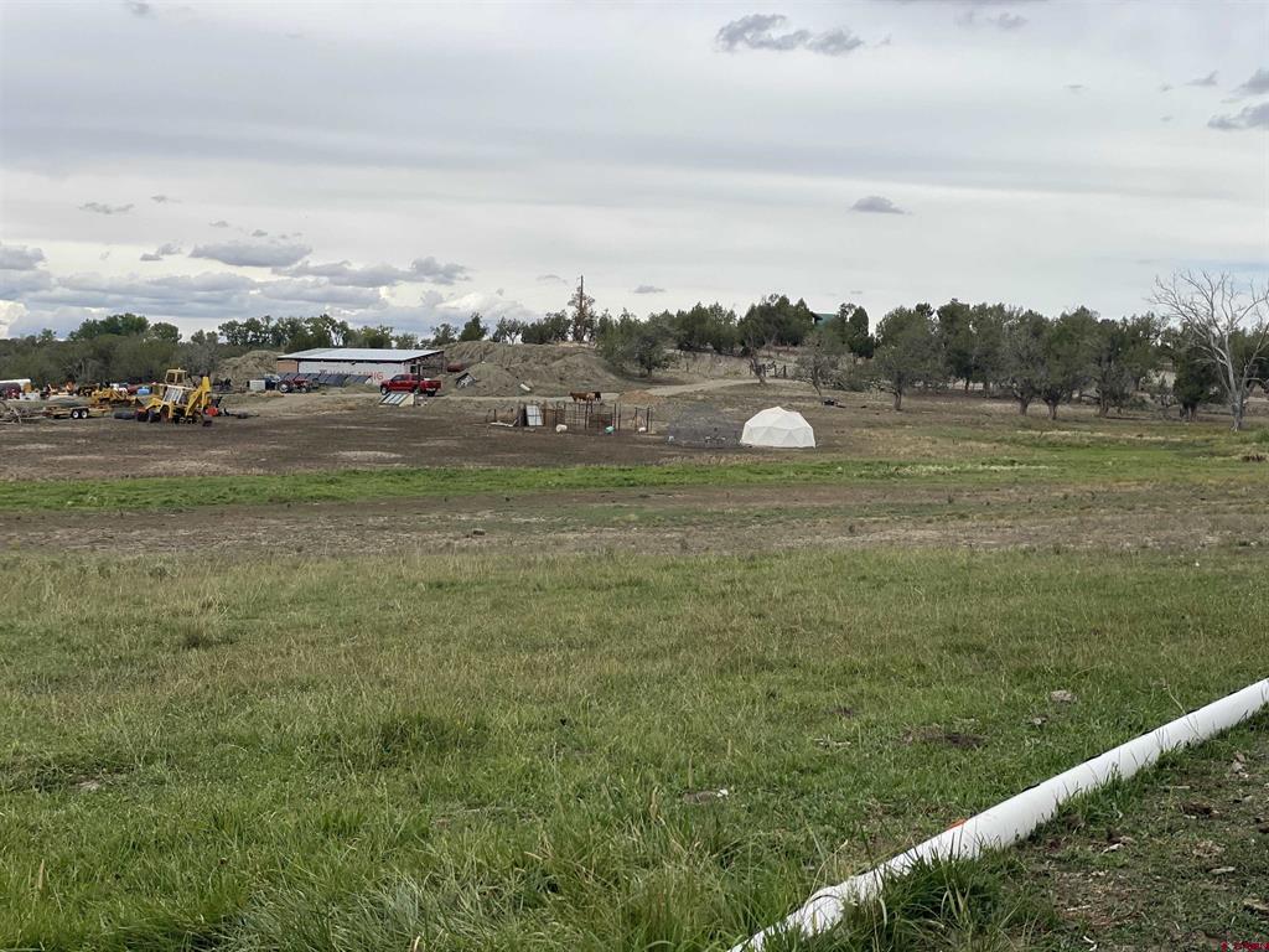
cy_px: 476
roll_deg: -1.2
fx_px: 1906
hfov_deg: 36.8
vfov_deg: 28.0
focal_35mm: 52
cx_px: 634
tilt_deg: -1.9
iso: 25
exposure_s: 1/1546
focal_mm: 6
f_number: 2
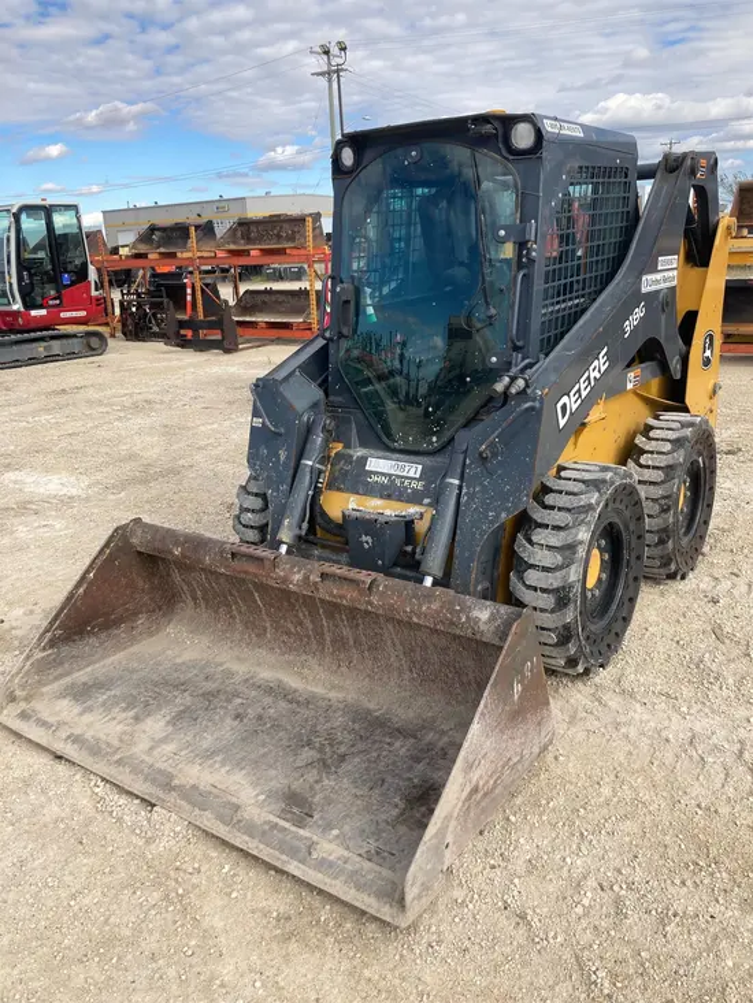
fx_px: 812
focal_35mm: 28
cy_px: 502
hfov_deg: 49.8
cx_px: 376
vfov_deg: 63.4
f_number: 1.8
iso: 20
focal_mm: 3.99
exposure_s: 1/1499
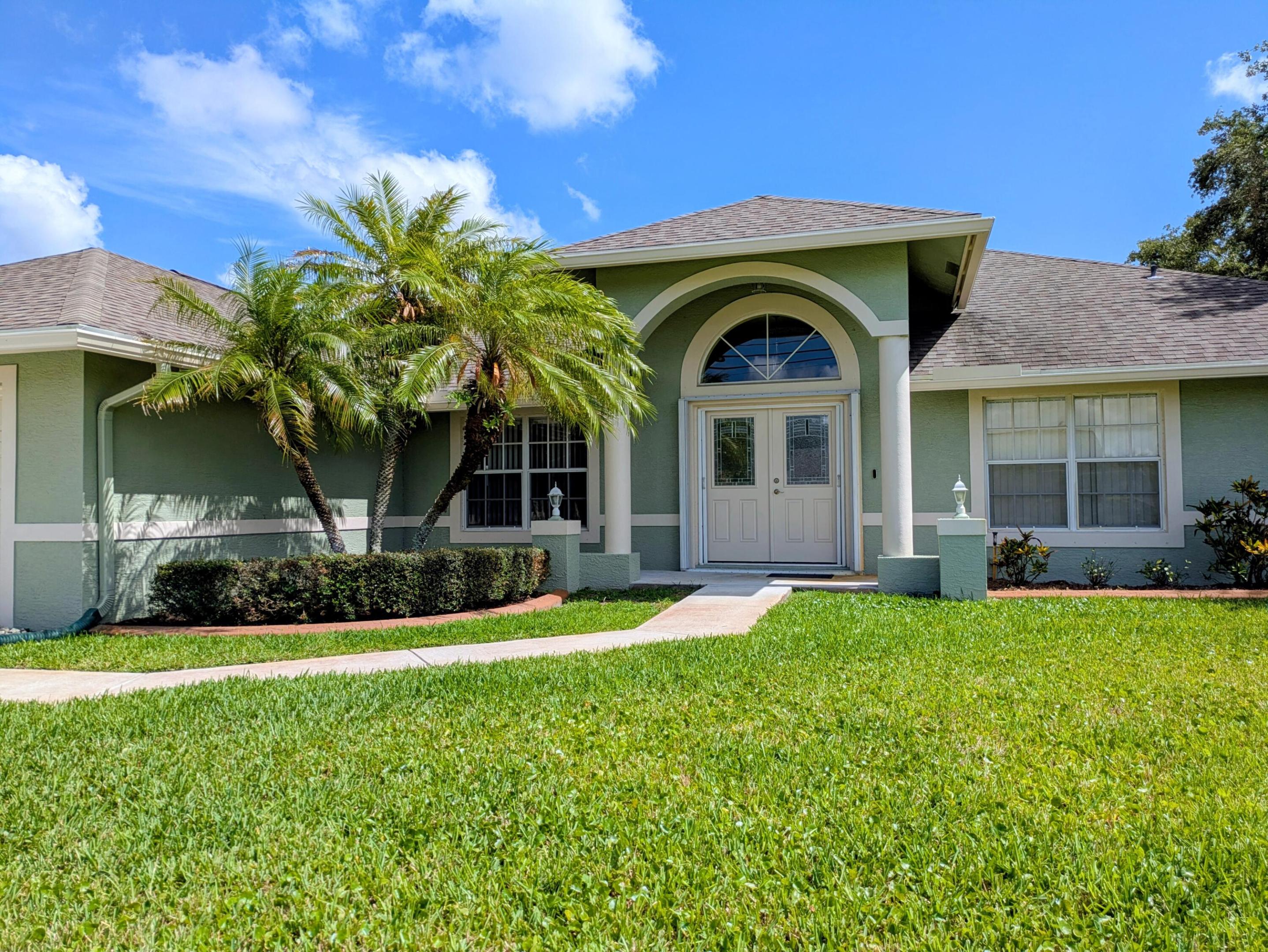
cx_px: 634
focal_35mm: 25
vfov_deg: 54.9
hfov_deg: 69.4
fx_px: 916
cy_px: 476
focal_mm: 5.43
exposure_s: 1/2632
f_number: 1.89
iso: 48
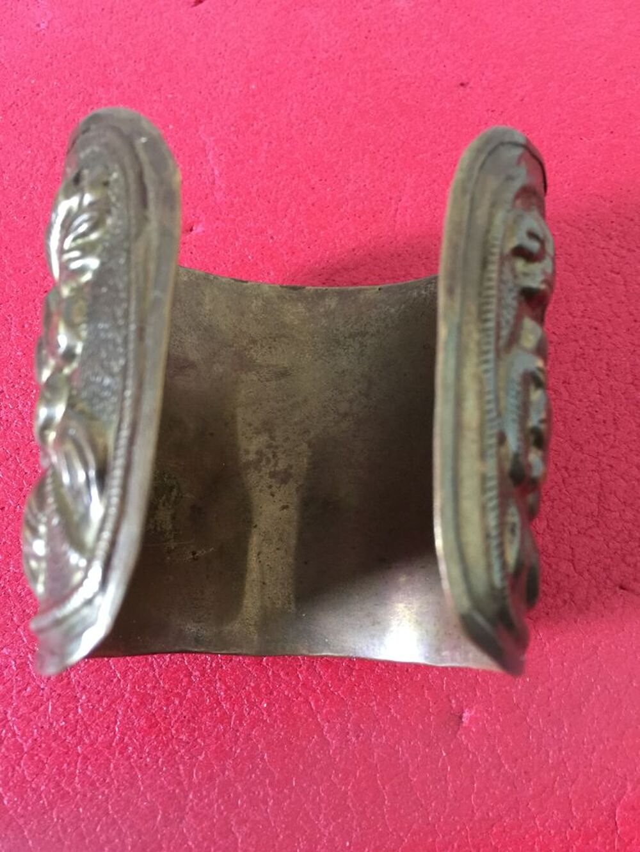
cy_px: 426
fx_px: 715
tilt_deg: -71.6
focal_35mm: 29
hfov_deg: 48.2
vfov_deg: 61.7
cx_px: 320
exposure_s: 1/10
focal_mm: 4.15
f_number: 2.2
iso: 125
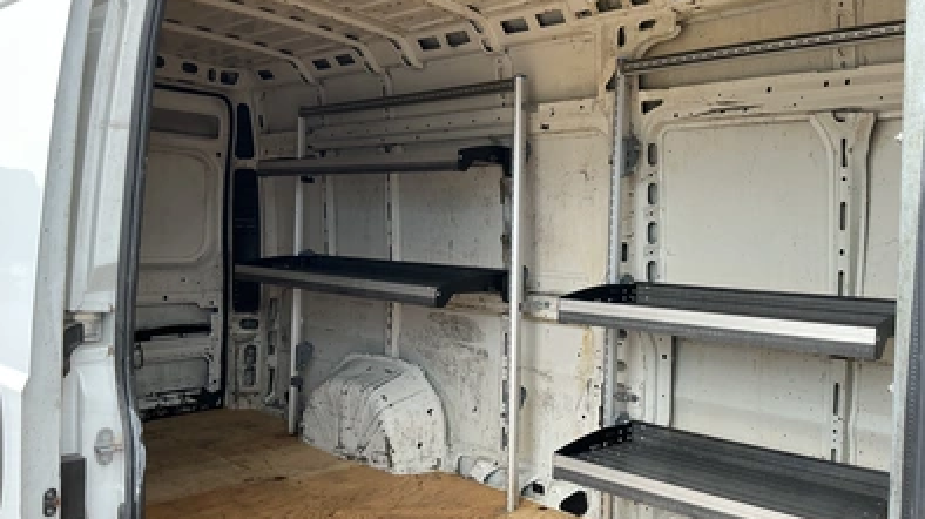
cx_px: 460
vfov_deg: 37.7
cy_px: 240
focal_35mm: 31
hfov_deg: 62.7
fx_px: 760
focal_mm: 3
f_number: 1.8
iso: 25
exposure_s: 1/122
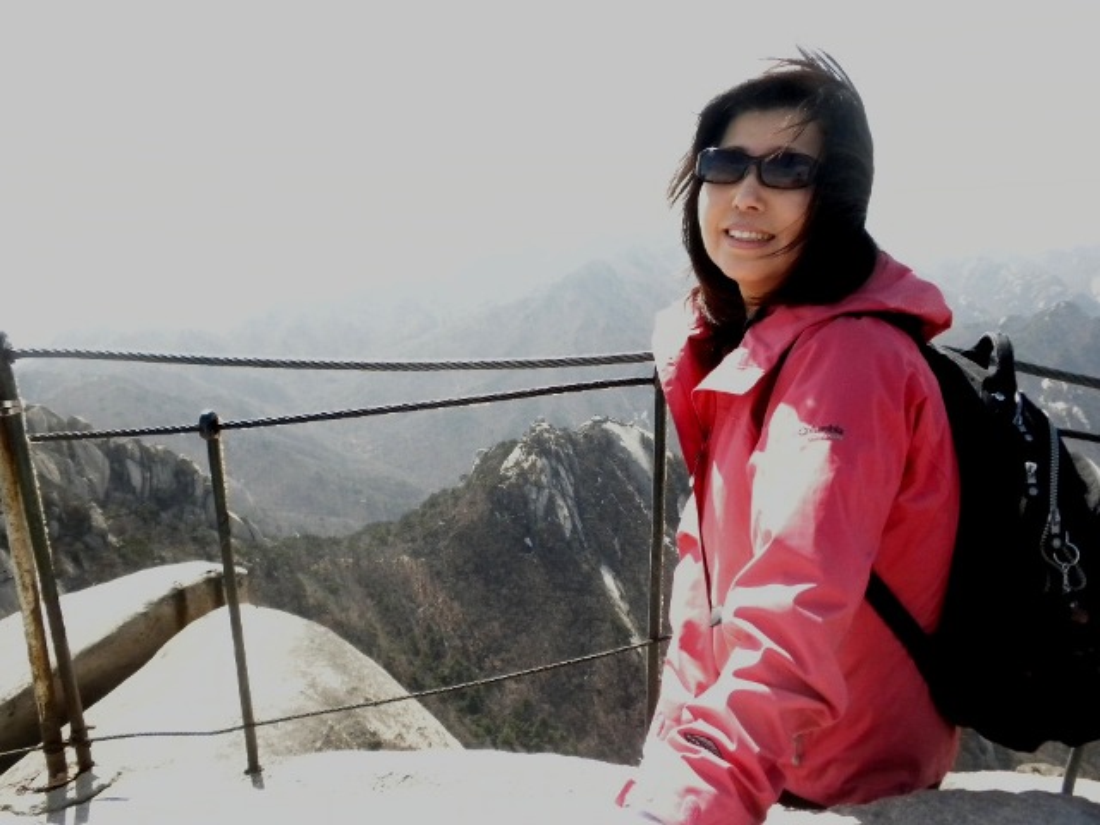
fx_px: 1176
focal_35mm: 37
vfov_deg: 38.7
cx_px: 550
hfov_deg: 50.1
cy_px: 412
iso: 400
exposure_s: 1/1248
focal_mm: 6.6
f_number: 3.5
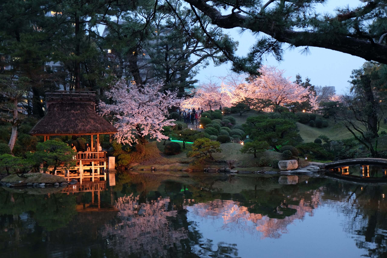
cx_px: 194
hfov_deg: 45.4
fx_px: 462
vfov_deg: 31.2
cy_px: 129
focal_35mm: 43
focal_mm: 28.9
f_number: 3.2
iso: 800
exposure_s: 1/8
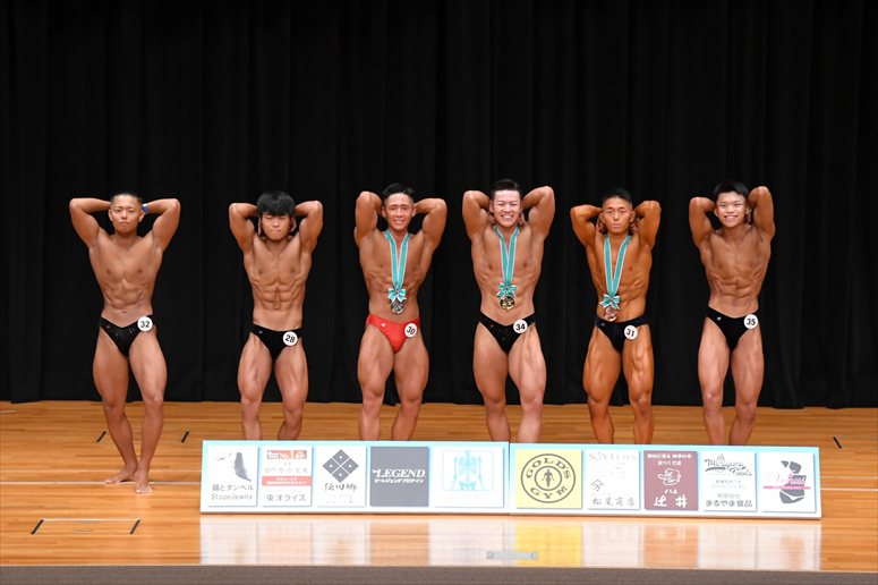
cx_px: 439
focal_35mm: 174
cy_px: 292
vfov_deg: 7.9
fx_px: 4242
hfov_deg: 11.8
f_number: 5.6
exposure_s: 1/400
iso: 3200
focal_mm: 116
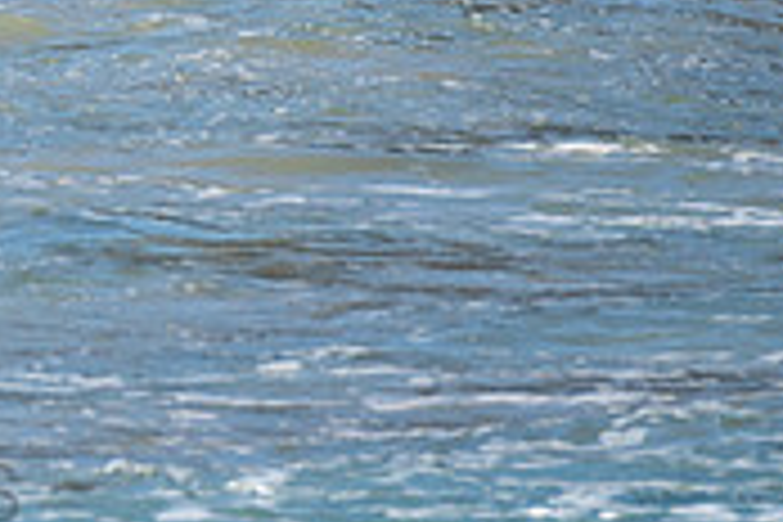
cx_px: -299
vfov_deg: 0.7
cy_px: -283
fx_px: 43279
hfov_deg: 1.0
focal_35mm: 1990
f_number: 5.6
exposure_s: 1/400
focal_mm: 500
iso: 100
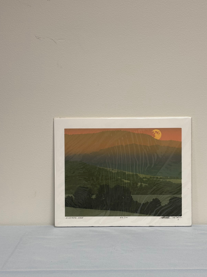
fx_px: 518
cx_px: 120
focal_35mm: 65
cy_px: 172
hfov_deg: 22.6
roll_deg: -0.8
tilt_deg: -8.5
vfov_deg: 29.7
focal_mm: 5.96
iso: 80
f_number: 1.6
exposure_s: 1/60
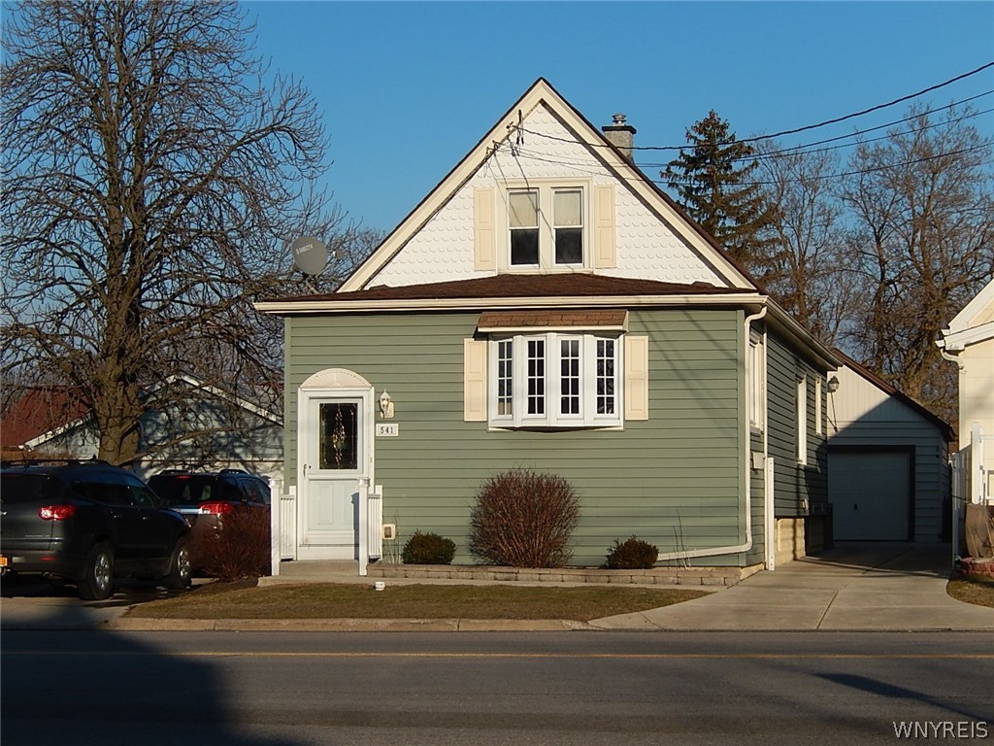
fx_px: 2441
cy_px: 373
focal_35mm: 85
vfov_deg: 17.4
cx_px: 497
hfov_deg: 23.0
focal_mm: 15.2
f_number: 5.1
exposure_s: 1/1000
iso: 125
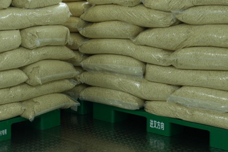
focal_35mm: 83
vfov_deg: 16.2
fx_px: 526
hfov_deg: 23.6
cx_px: 7
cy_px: 10
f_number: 5
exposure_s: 1/25
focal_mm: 30
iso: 250
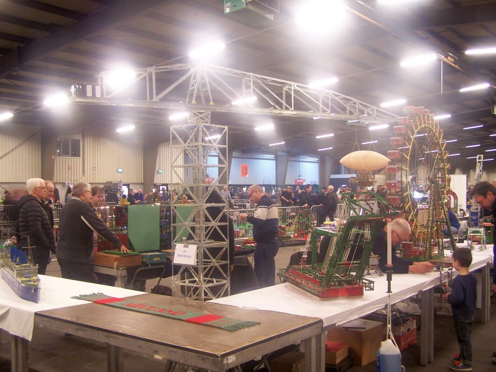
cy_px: 186
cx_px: 248
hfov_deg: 49.0
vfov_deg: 37.7
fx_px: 544
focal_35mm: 38
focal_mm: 6.3
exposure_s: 1/2
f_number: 2.8
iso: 80
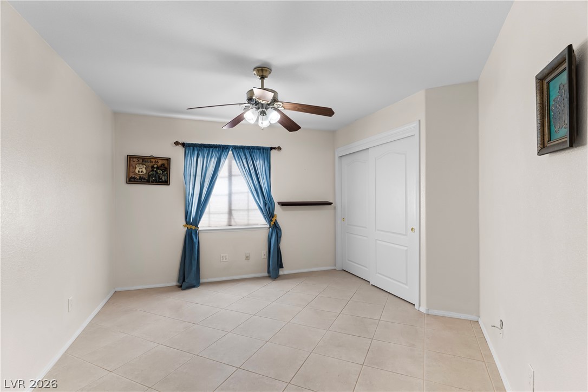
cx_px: 294
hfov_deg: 93.3
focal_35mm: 17
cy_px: 196
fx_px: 278
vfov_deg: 70.4
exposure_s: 1/20
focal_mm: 17
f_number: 8
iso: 500
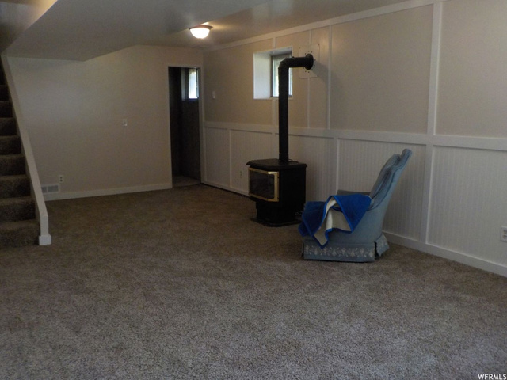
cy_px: 190
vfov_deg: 46.8
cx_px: 254
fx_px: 439
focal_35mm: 30
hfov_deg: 60.0
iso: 320
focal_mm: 4.1
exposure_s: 1/30
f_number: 3.3
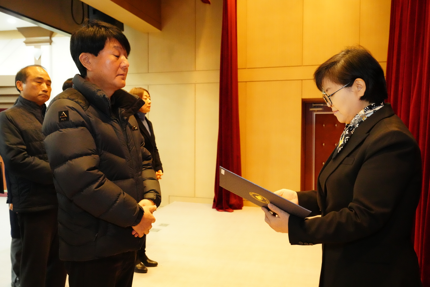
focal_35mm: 34
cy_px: 144
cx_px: 215
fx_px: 406
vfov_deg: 38.9
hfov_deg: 55.8
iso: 16000
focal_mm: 34
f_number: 5.6
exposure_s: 1/160
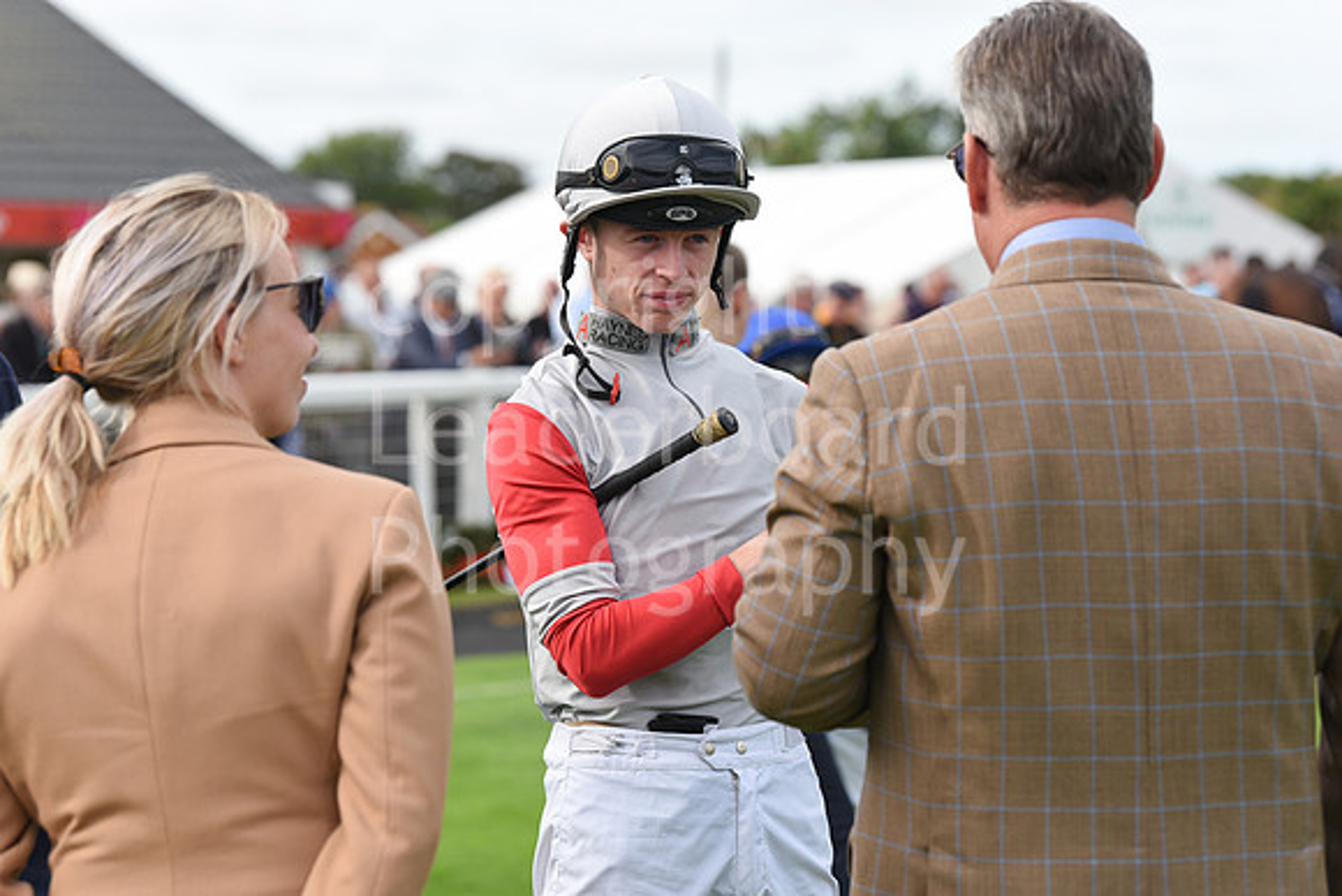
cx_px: 671
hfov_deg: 15.2
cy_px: 448
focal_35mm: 135
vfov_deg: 10.2
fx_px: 5033
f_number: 5.6
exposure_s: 1/1000
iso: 400
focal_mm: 135
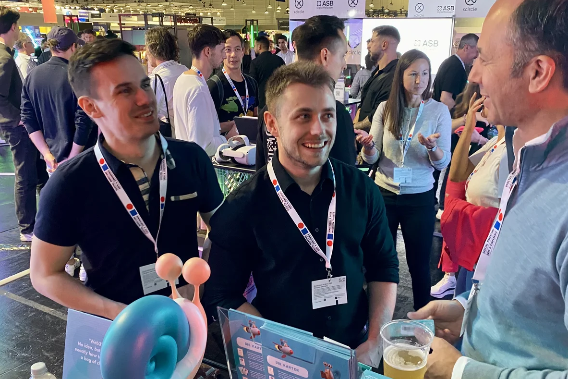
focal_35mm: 32
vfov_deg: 40.9
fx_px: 505
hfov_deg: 58.6
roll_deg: -1.3
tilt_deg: -19.6
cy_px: 228
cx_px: 314
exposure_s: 1/33
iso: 320
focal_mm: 4.25
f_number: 1.8
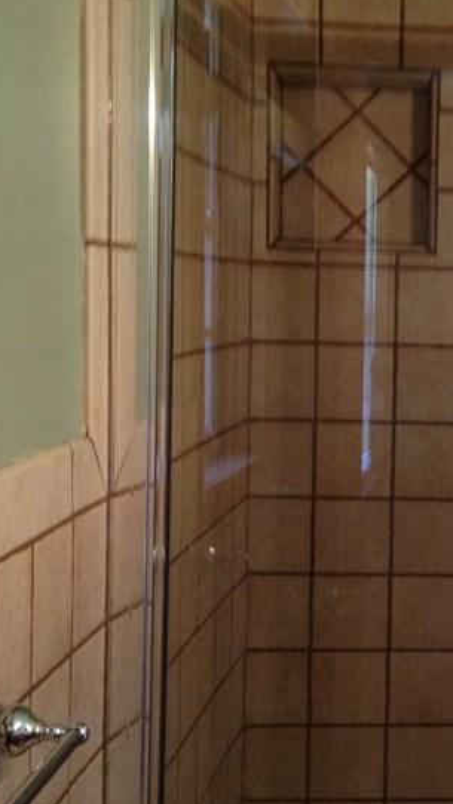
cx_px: 585
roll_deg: -0.9
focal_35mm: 72
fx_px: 1537
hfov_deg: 15.9
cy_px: 420
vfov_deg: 29.3
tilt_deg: -7.2
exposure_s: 1/20
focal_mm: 4.28
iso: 200
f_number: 2.4
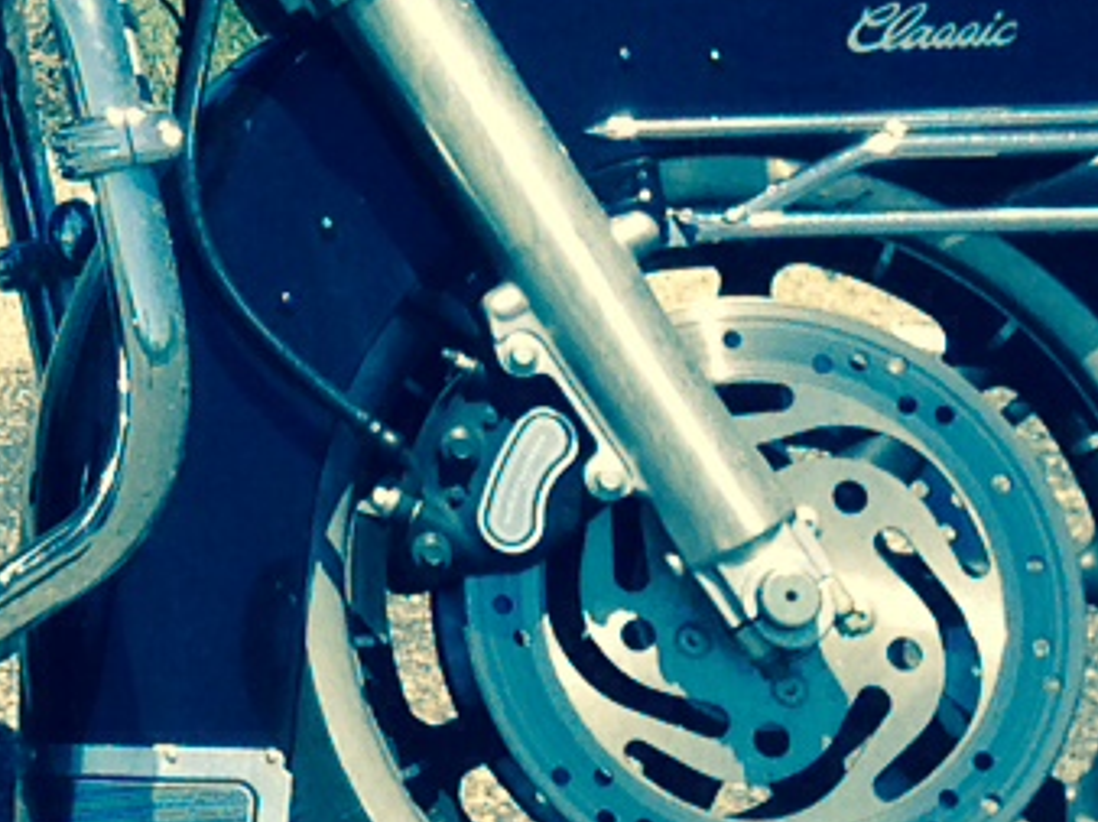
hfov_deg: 9.1
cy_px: -777
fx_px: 6339
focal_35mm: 200
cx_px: -1303
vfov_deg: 7.2
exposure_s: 1/1261
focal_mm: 4.12
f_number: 2.4
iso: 50
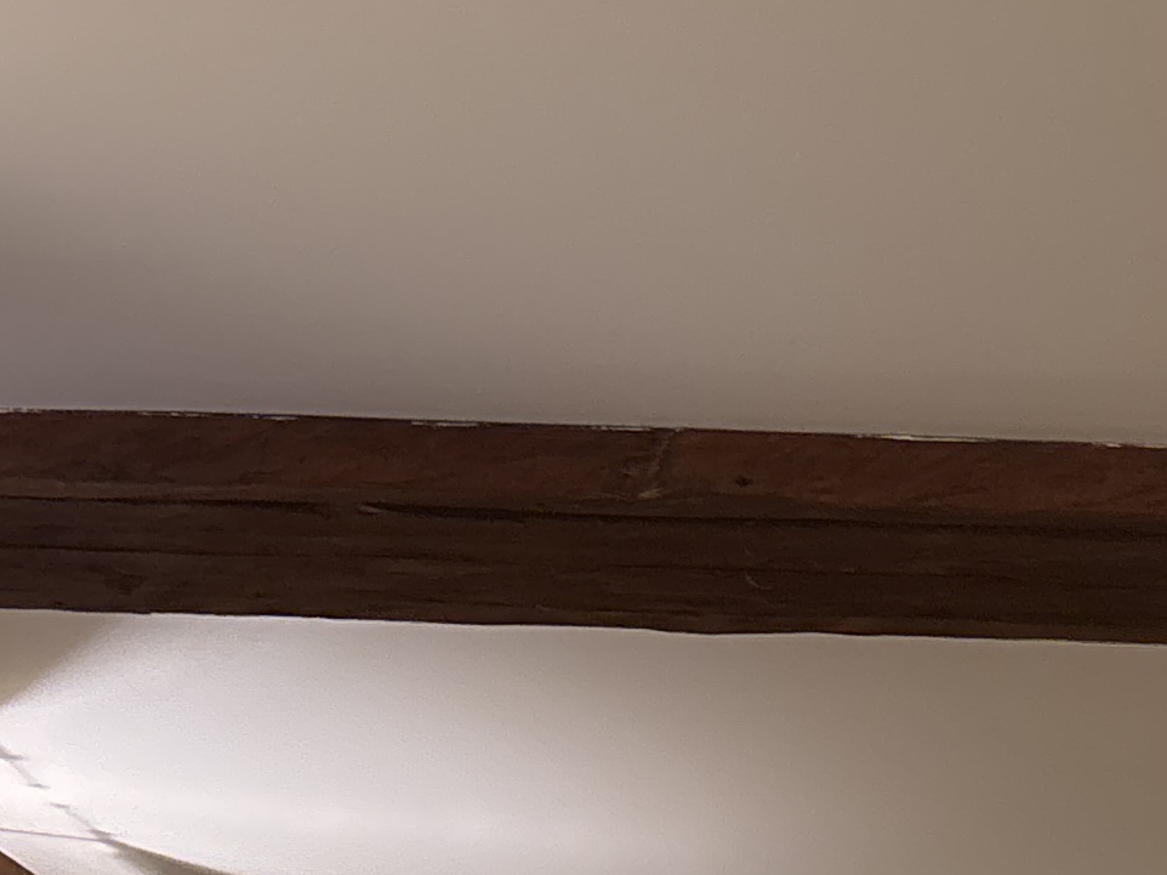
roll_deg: -1.2
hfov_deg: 17.1
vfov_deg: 13.4
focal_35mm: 109
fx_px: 3674
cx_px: 1484
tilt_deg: +13.3
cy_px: 837
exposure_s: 1/33
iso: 400
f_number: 1.6
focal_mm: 5.96
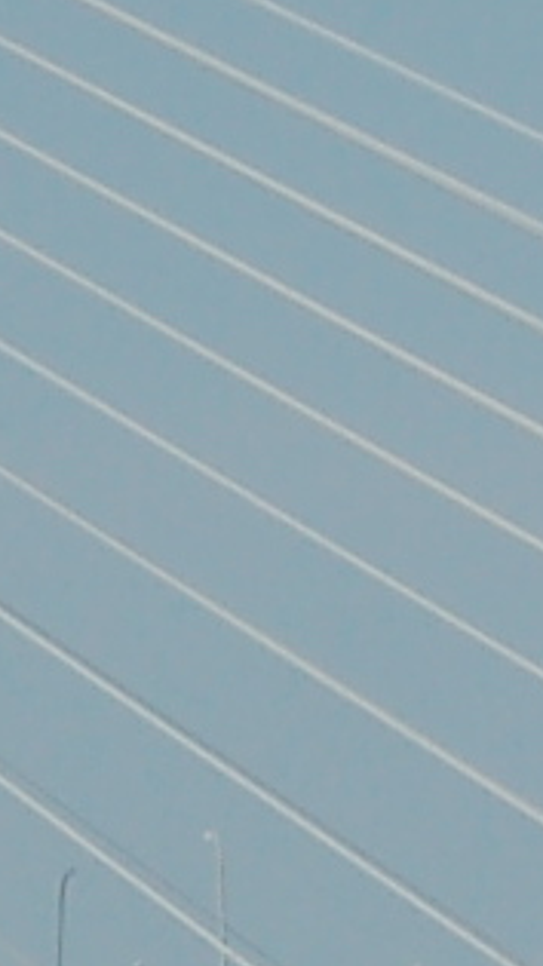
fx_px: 23824
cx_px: 1218
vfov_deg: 2.3
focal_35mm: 930
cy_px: 2392
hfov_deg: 1.3
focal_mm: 62
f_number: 5.3
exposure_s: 1/1250
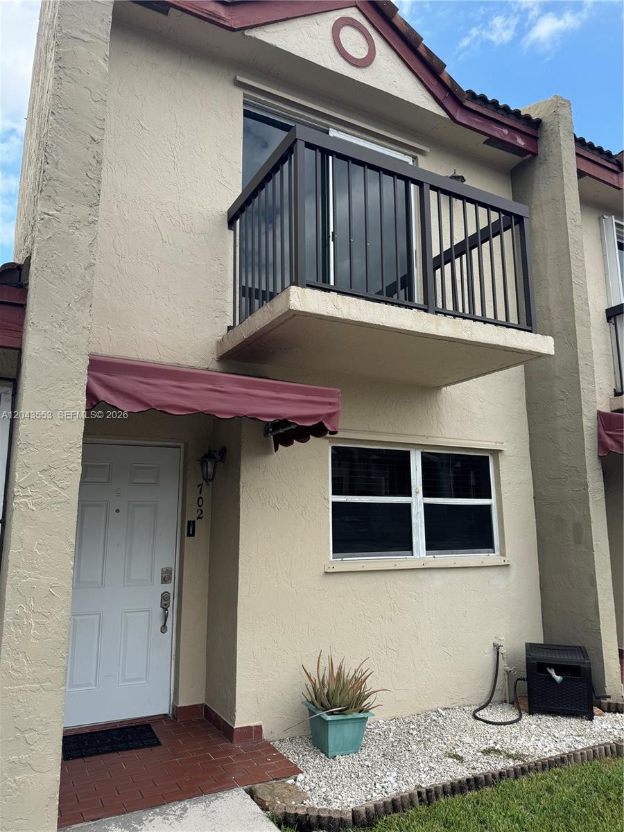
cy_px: 416
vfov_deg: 71.6
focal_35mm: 24
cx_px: 312
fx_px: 577
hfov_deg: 56.8
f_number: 1.78
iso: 80
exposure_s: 1/1395
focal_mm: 6.76
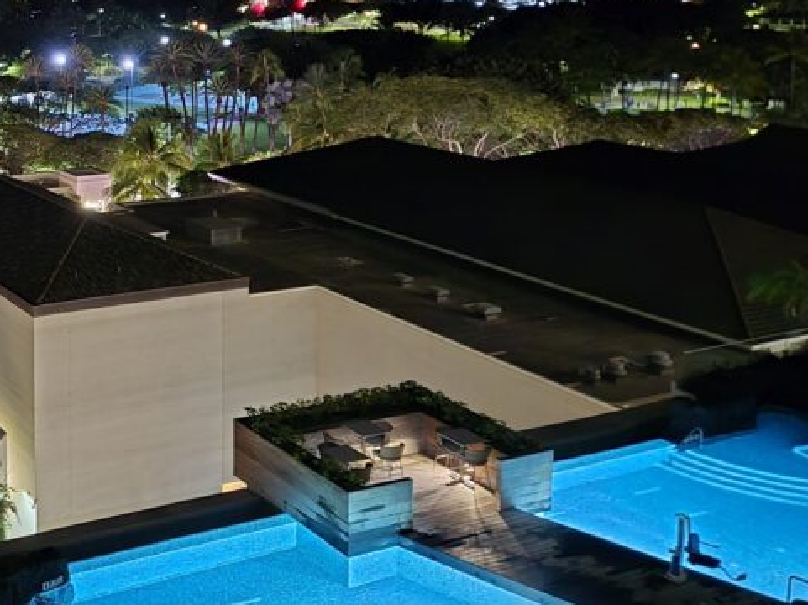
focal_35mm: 49
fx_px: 1143
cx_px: -50
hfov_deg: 34.4
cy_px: 69
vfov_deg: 28.6
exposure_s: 1/17
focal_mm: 5.4
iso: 2500
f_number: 1.8
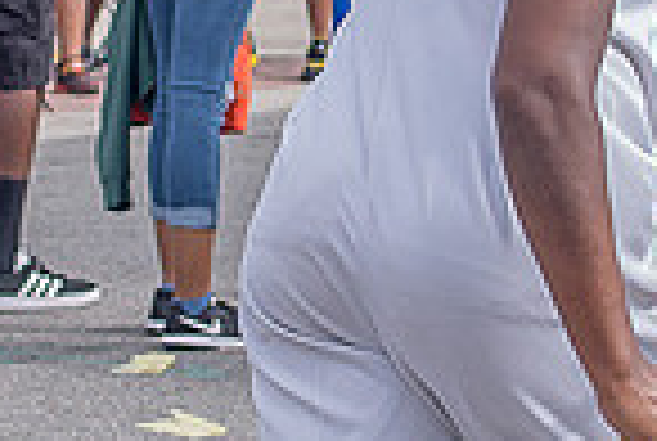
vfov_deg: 6.7
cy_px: 47
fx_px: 3767
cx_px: 166
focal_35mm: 206
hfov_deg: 9.9
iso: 100
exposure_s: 1/500
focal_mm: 35
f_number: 4
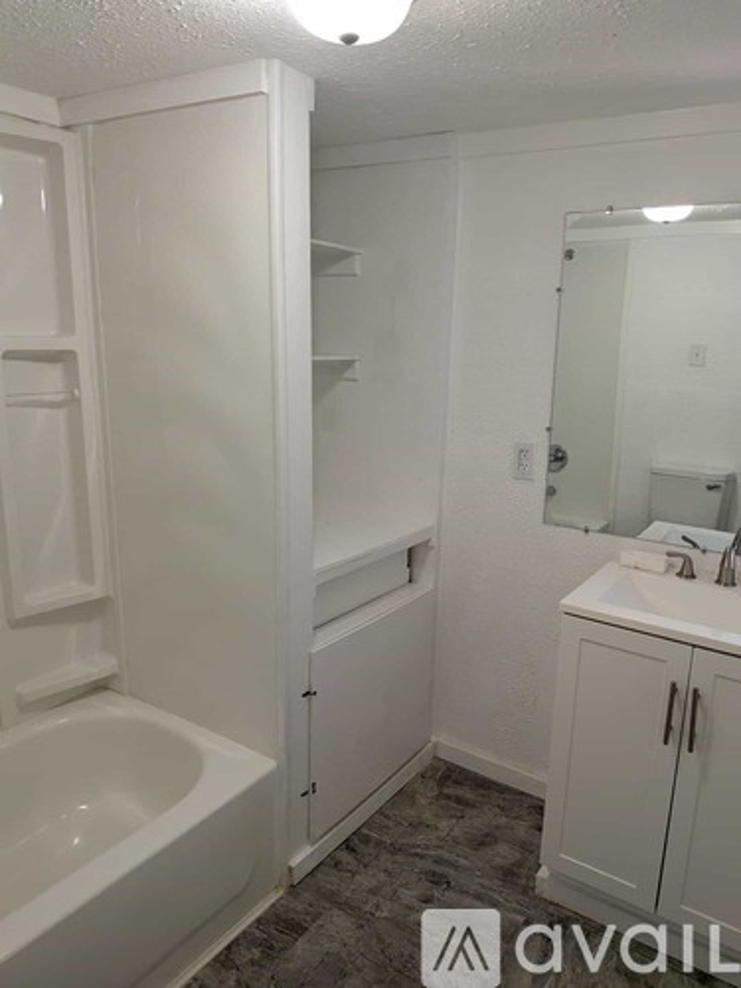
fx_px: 685
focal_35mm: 24
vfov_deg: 71.6
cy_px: 494
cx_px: 370
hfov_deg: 56.8
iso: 158
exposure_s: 1/120
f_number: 1.7
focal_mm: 4.53
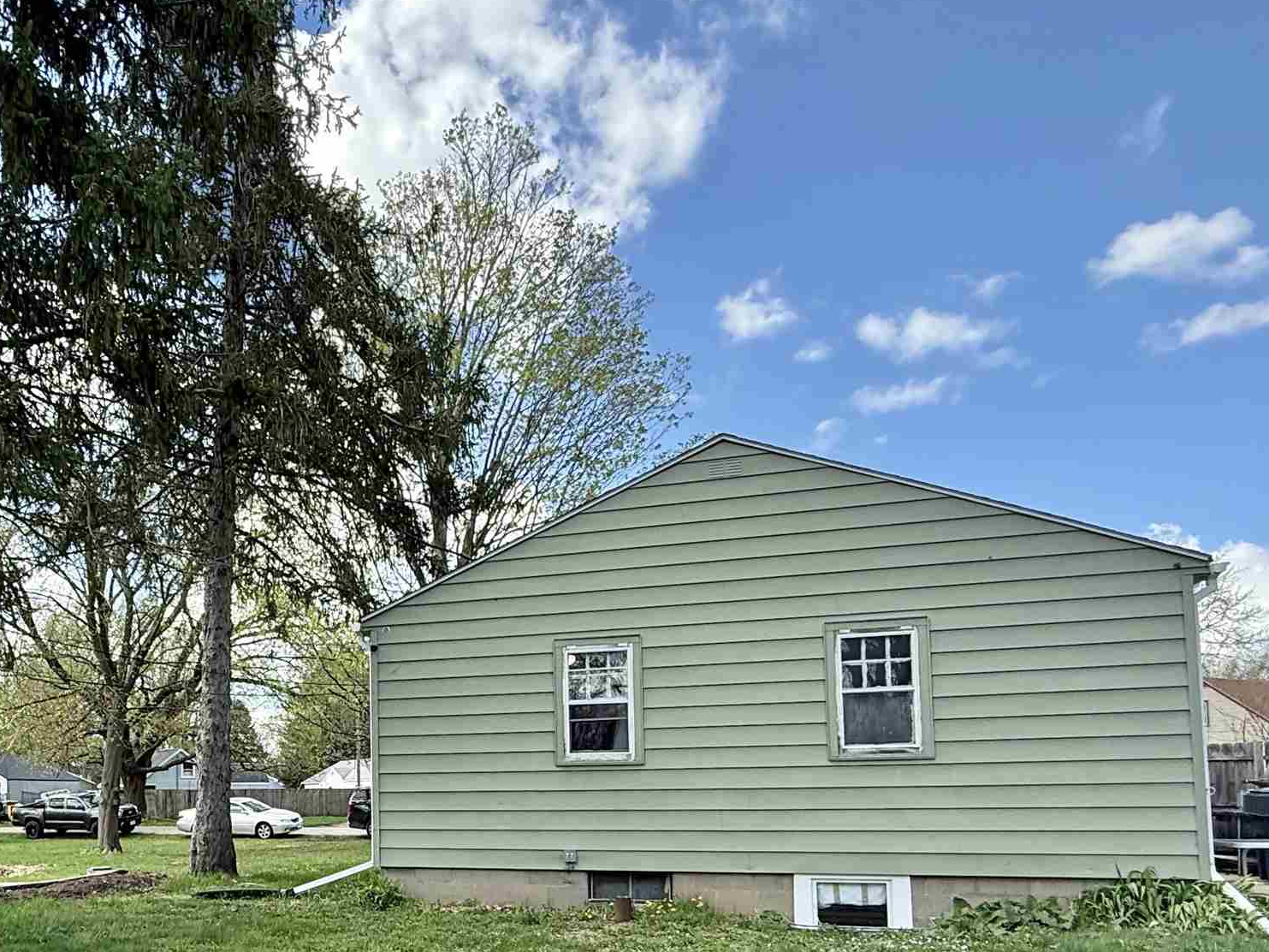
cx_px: 347
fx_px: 1063
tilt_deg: +3.0
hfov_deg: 59.0
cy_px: 734
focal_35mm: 29
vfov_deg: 46.2
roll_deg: -0.5
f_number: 2.2
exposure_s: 1/779
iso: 64
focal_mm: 2.22
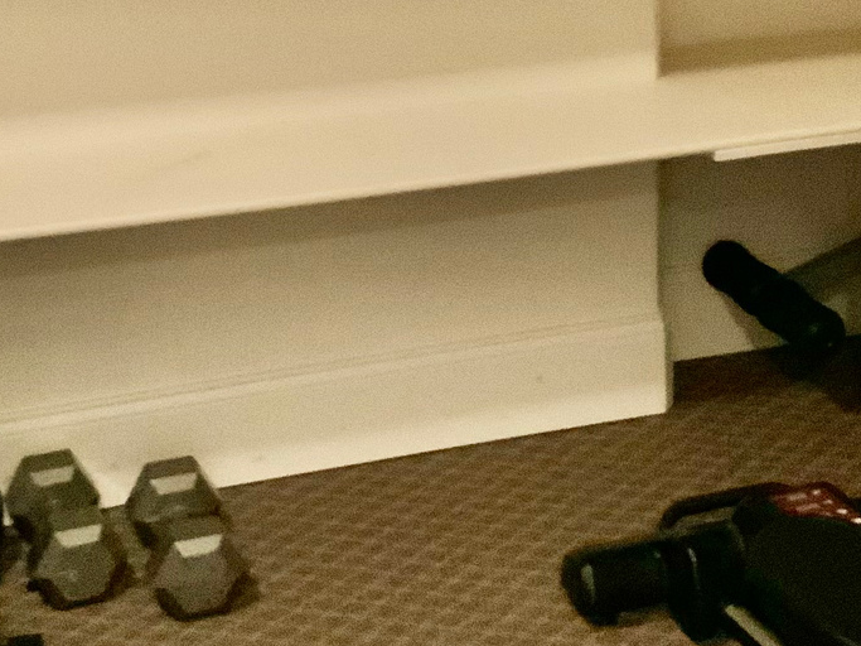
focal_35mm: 87
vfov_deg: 16.5
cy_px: -62
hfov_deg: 22.4
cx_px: 557
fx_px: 2164
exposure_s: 1/20
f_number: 1.8
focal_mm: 3
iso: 500
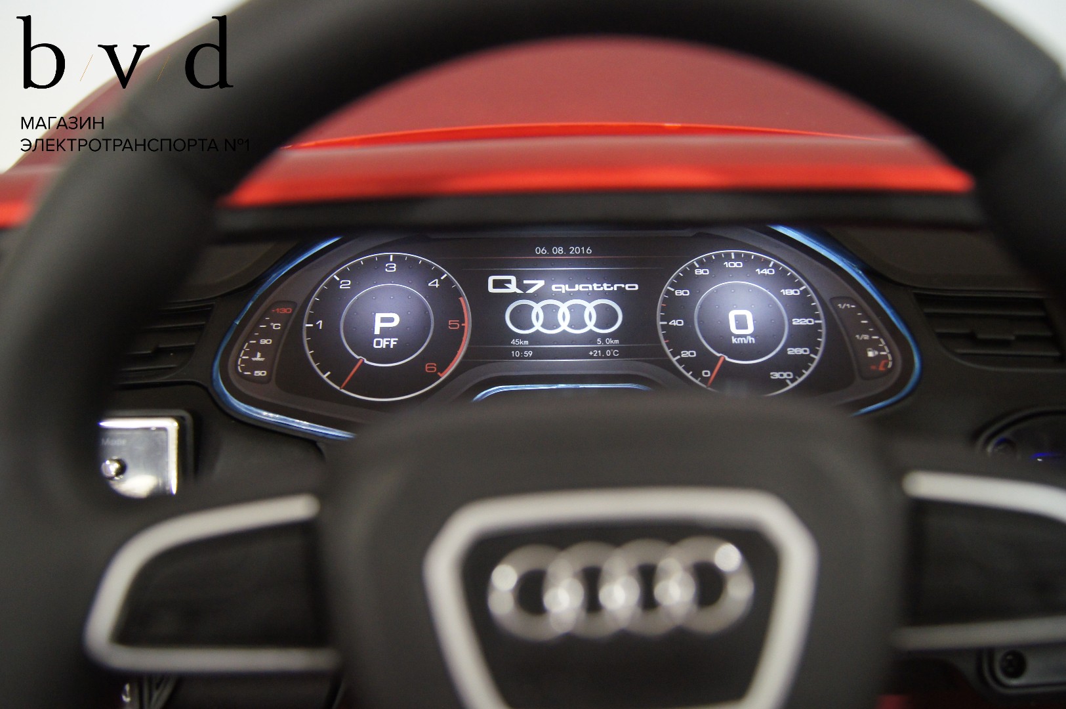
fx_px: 887
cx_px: 533
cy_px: 354
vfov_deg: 43.5
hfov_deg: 62.0
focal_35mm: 30
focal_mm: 20
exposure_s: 1/40
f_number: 4
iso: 1000
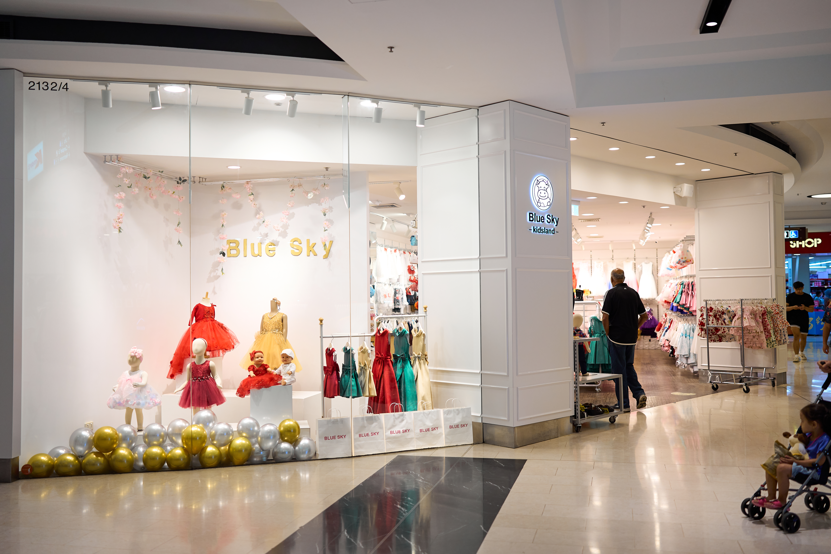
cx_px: 416
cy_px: 277
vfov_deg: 37.9
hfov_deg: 54.4
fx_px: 808
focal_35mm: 35
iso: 500
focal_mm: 35
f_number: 1.4
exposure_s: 1/640
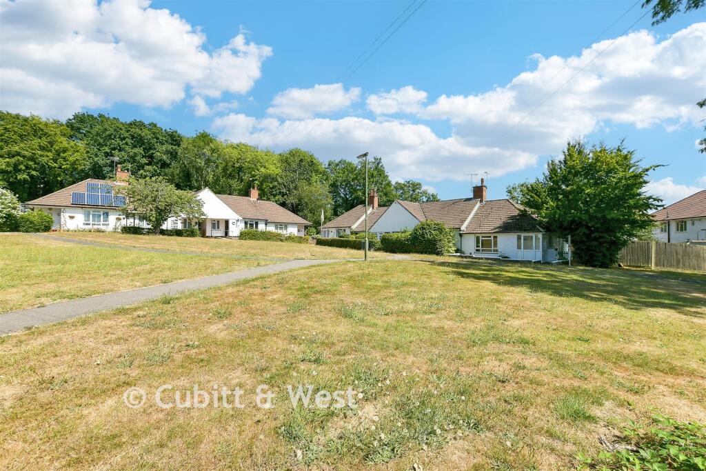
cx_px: 353
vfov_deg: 77.3
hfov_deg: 100.4
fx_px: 294
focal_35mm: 15
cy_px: 236
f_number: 8
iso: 160
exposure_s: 1/250
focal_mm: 10
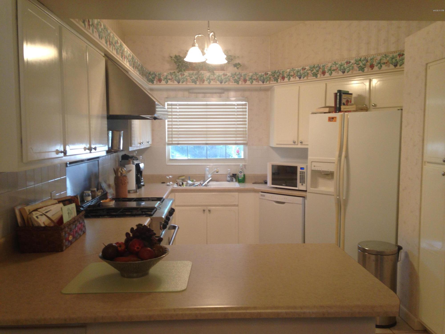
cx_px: 222
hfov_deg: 55.4
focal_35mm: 33
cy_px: 167
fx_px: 424
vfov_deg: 42.9
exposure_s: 1/20
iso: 80
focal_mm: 4.12
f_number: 2.4
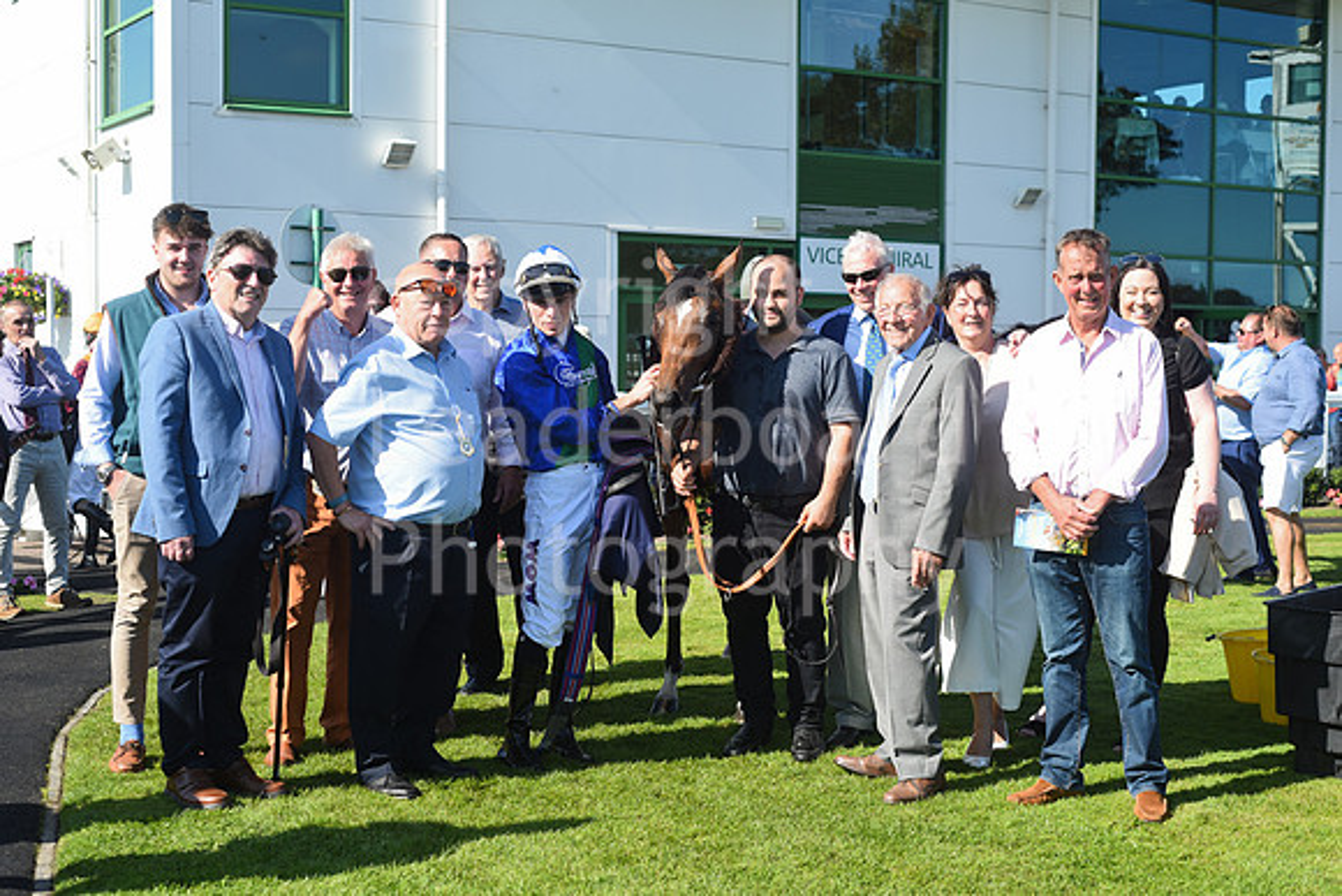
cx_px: 671
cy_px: 448
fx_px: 1864
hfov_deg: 39.6
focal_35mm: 50
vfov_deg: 27.0
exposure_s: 1/2000
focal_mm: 50
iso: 500
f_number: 4.5
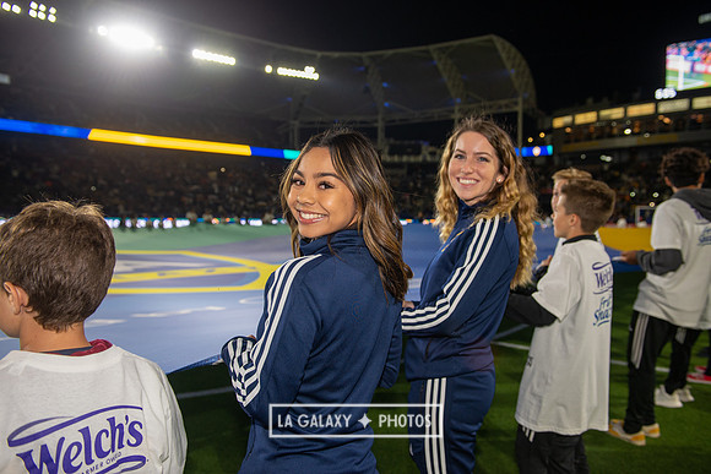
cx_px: 356
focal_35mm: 32
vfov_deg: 41.1
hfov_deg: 58.7
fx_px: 632
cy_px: 237
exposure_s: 1/320
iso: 800
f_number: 4
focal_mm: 32
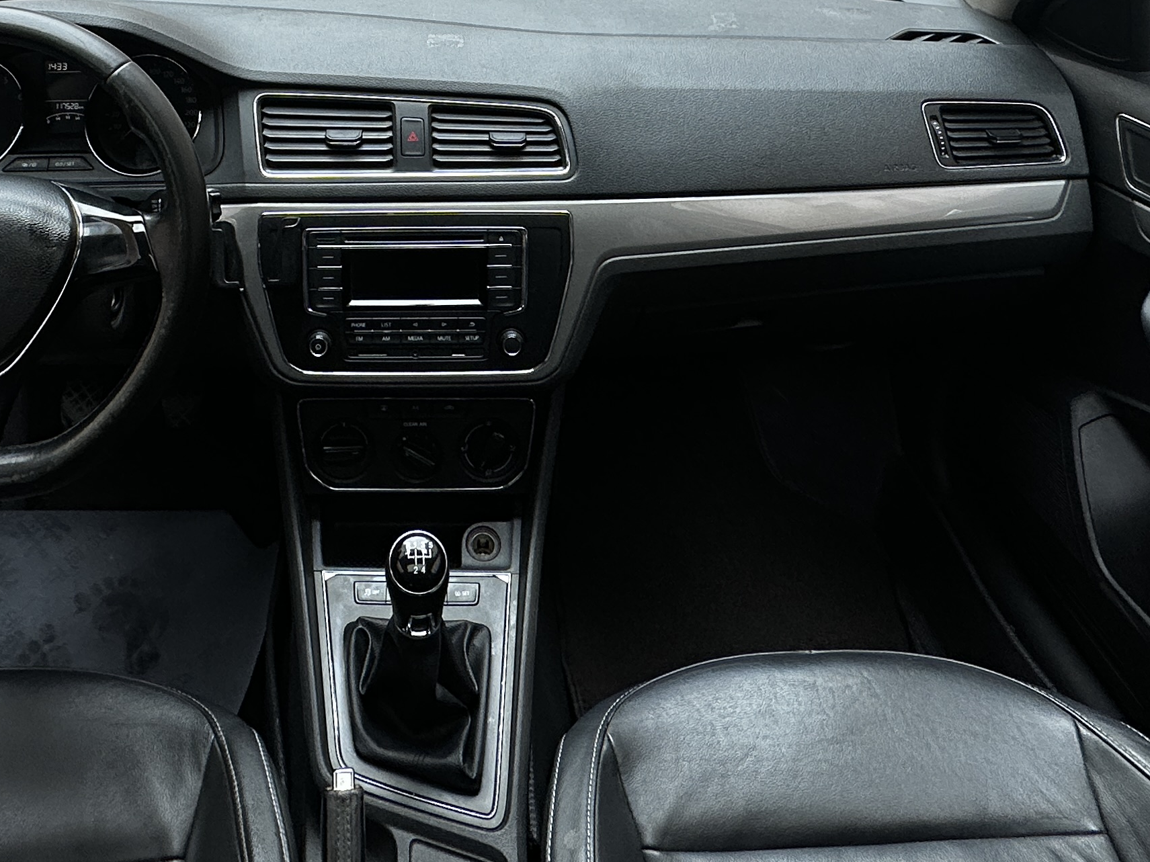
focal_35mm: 33
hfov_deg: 54.5
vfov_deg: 36.9
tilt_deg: -14.1
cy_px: -60
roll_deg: +0.1
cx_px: 409
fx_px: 1096
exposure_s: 1/99
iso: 64
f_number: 2.2
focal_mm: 2.22
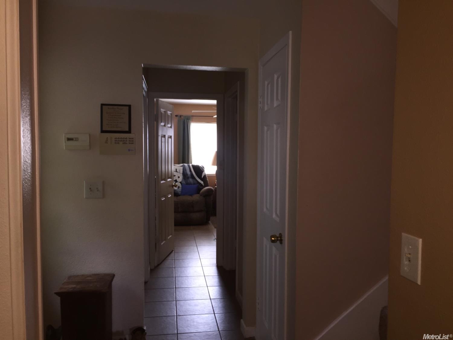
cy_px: 170
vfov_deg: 48.2
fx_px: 379
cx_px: 226
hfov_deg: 61.7
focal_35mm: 29
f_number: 2.2
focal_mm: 4.15
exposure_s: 1/30
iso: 40
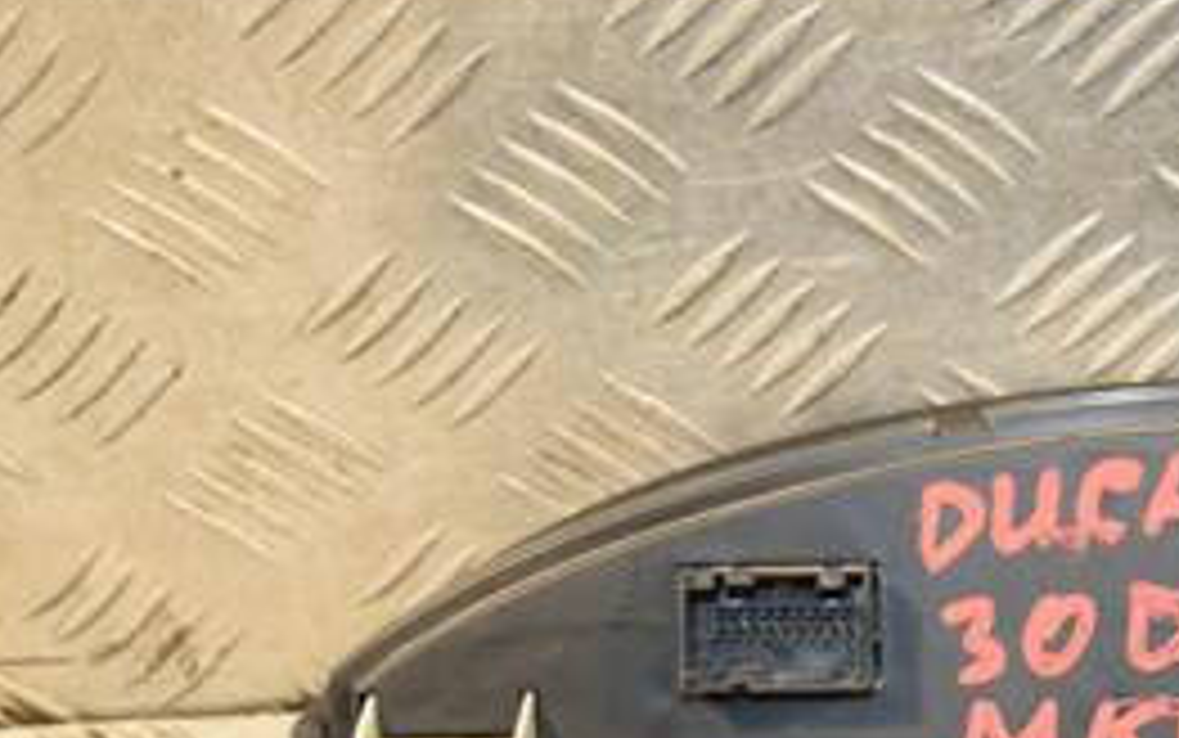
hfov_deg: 15.3
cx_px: 1264
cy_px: 616
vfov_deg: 9.8
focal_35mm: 133
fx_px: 4275
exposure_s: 1/100
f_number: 5
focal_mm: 38
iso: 800
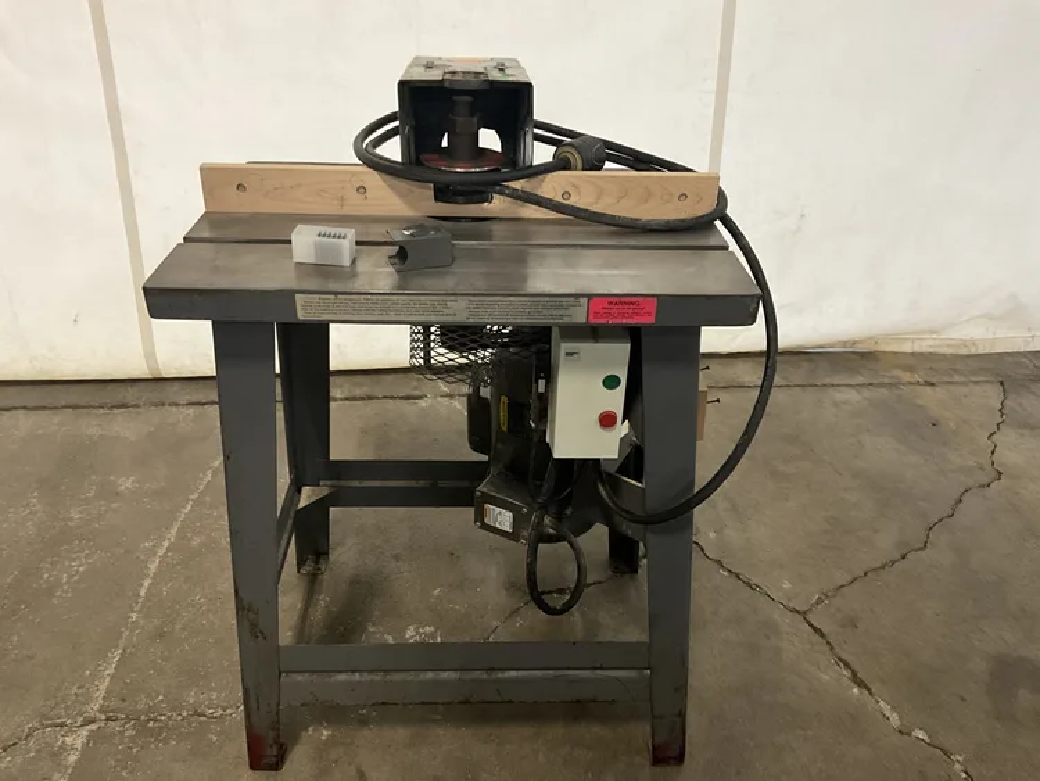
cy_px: 390
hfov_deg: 61.6
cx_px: 520
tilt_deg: -30.3
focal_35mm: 29
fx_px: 872
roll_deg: -2.3
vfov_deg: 48.3
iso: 320
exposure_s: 1/60
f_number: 1.8
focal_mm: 3
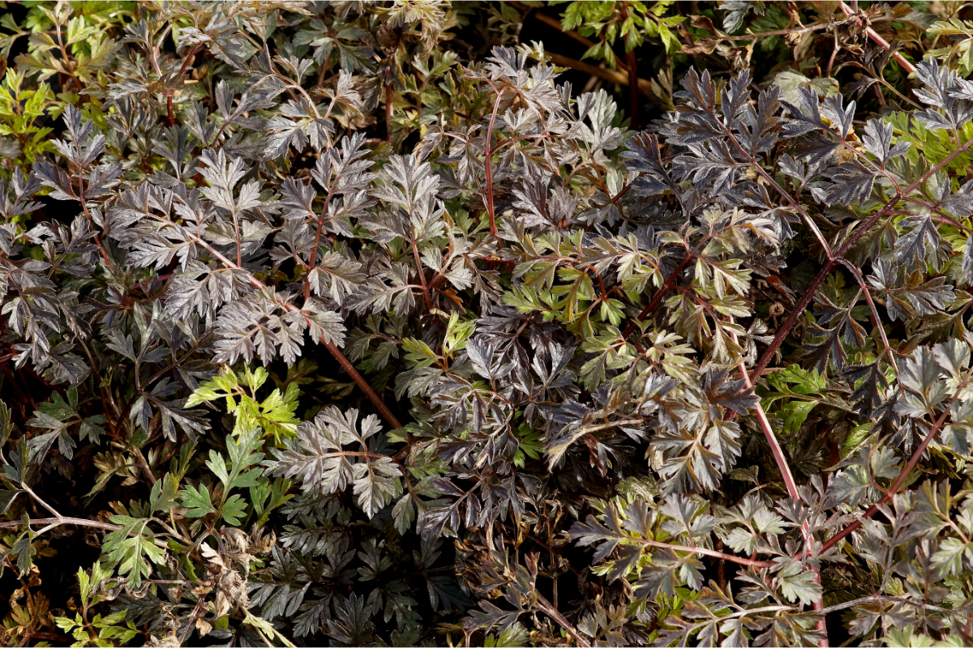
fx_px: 4054
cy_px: 324
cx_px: 486
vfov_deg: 9.1
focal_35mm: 150
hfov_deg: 13.7
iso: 1000
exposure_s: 1/160
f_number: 11
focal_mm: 100
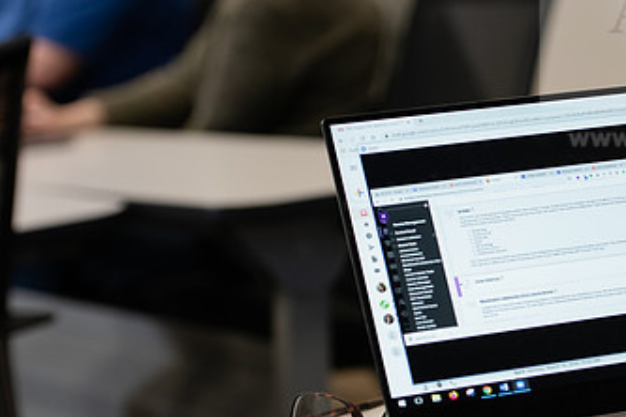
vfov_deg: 11.2
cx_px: 483
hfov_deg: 16.7
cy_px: 178
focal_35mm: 122
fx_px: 2121
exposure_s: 1/200
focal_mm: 70
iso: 1250
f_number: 4
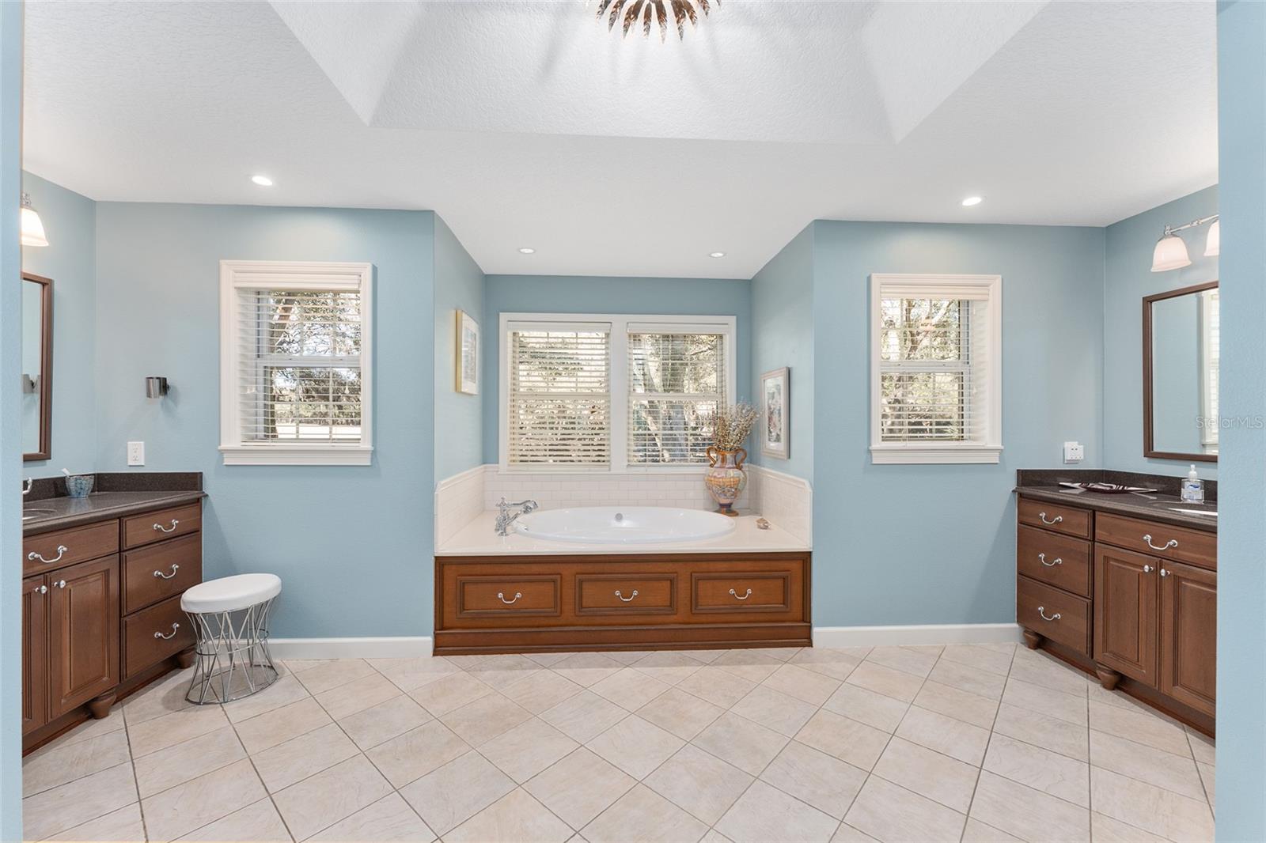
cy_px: 422
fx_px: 492
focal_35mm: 14
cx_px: 633
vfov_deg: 81.2
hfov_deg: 104.3
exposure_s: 1/10
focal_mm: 14
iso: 400
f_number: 7.1
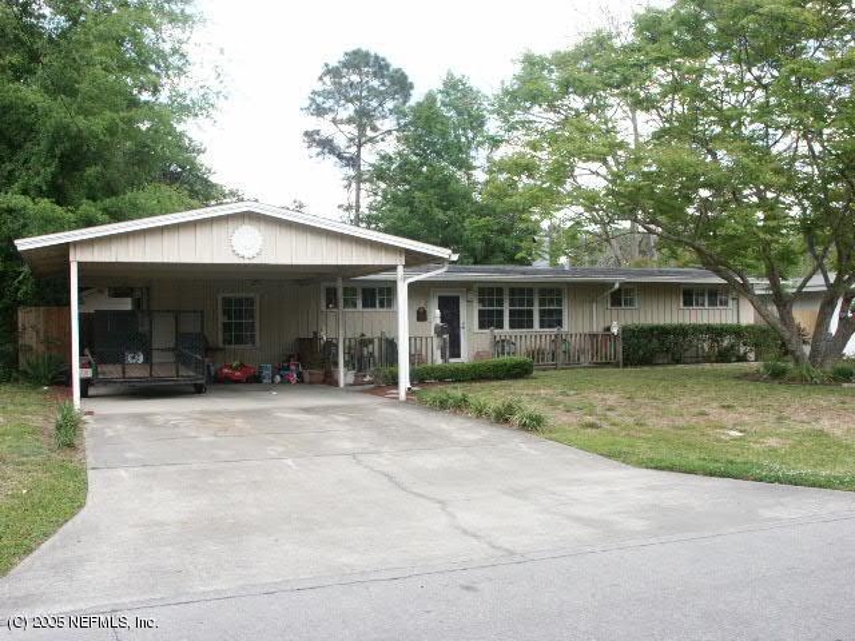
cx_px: 428
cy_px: 320
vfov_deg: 42.9
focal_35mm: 33
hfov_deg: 55.4
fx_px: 815
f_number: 4.5
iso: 100
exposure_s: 1/180
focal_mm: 8.62
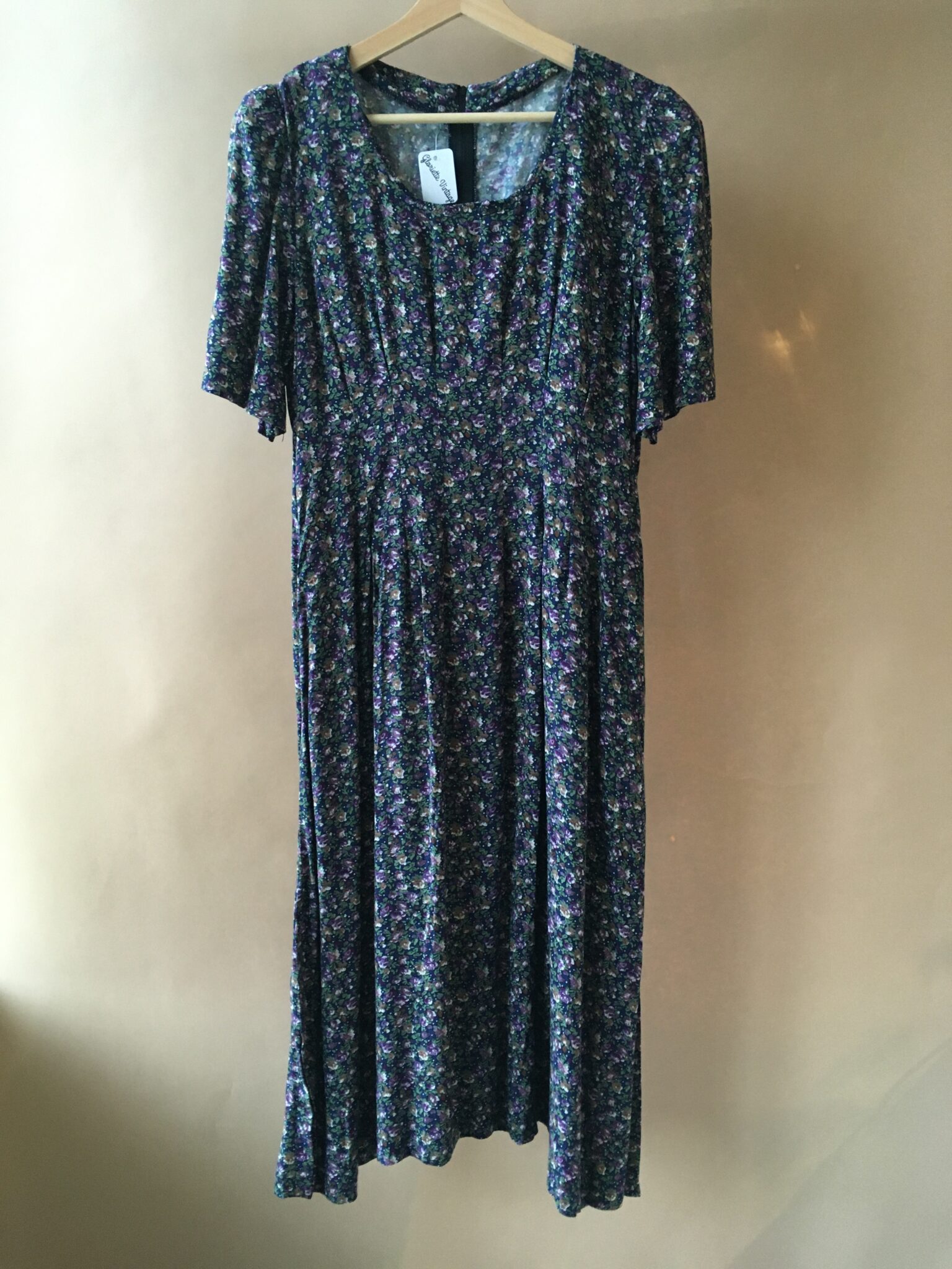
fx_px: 1063
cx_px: 476
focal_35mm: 29
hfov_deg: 48.2
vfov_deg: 61.7
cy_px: 634
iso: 125
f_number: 2.2
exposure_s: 1/30
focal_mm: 4.15
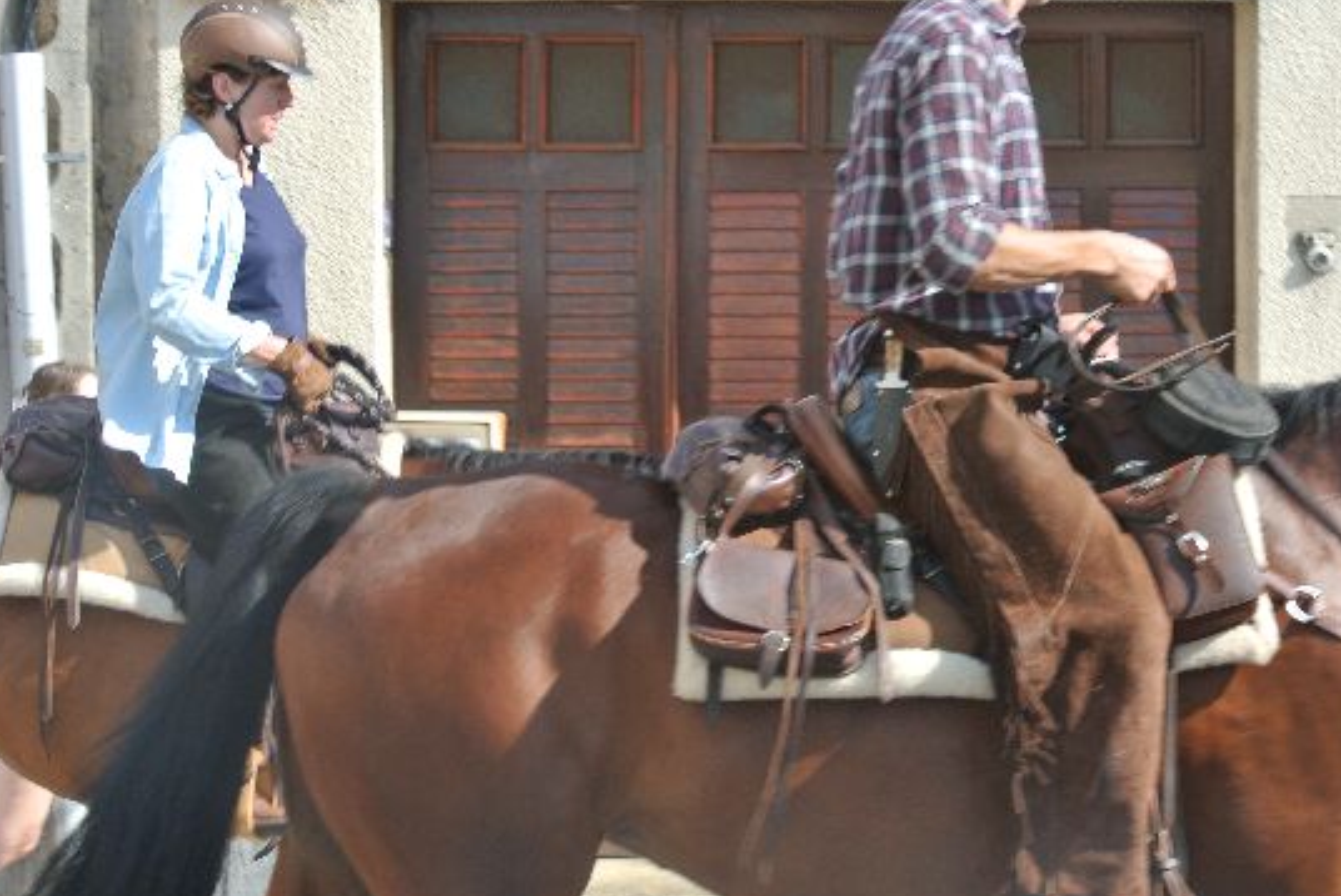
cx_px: 966
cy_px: 442
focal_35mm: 121
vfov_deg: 11.3
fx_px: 4509
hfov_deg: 16.8
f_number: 7.1
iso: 100
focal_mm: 30
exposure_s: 1/100
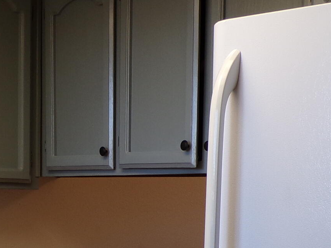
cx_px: 185
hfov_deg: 23.3
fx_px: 803
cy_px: 309
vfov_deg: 16.7
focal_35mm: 84
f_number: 3
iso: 109
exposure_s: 1/34
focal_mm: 4.3
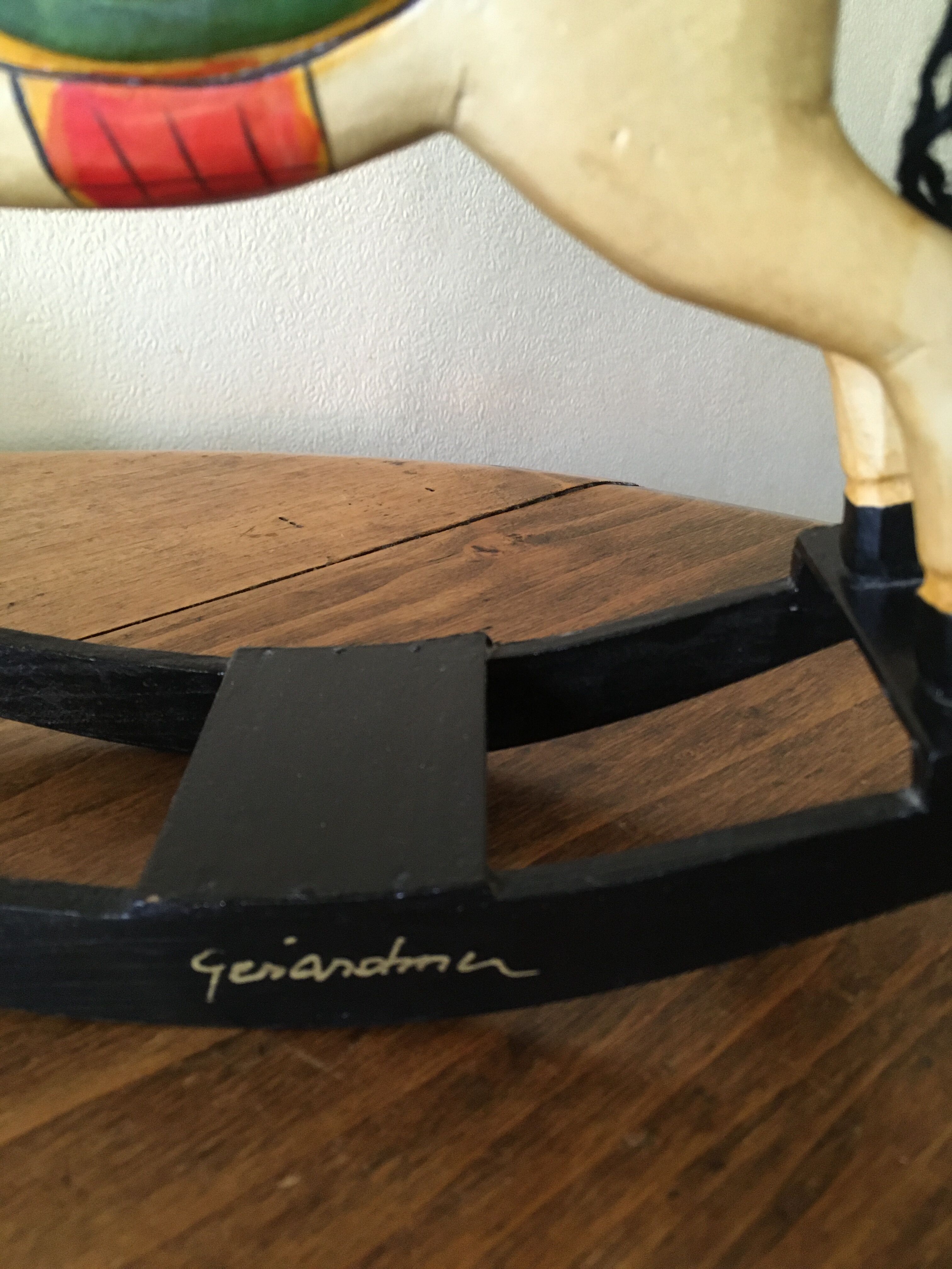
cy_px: 634
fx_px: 1063
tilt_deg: -29.1
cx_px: 476
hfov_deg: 48.2
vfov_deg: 61.7
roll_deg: -0.5
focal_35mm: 29
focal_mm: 4.15
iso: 200
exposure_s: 1/25
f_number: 2.2
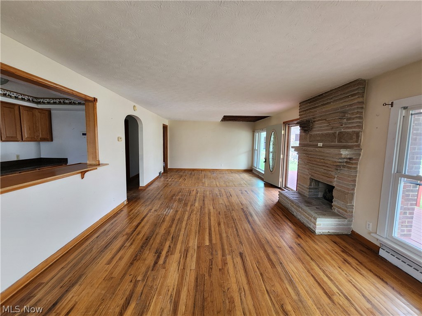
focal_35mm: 13
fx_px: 158
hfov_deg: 106.2
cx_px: 211
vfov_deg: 89.9
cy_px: 158
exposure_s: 1/60
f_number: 2.2
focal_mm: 2.2
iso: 200
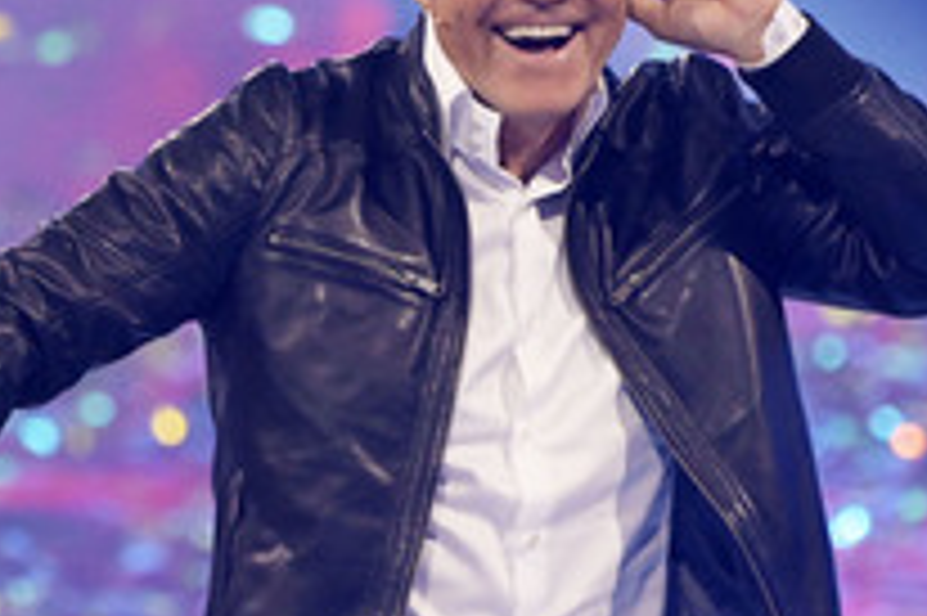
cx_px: 367
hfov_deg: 2.4
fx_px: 21972
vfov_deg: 1.6
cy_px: 382
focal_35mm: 854
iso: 8000
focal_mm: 390
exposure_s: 1/400
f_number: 5.6
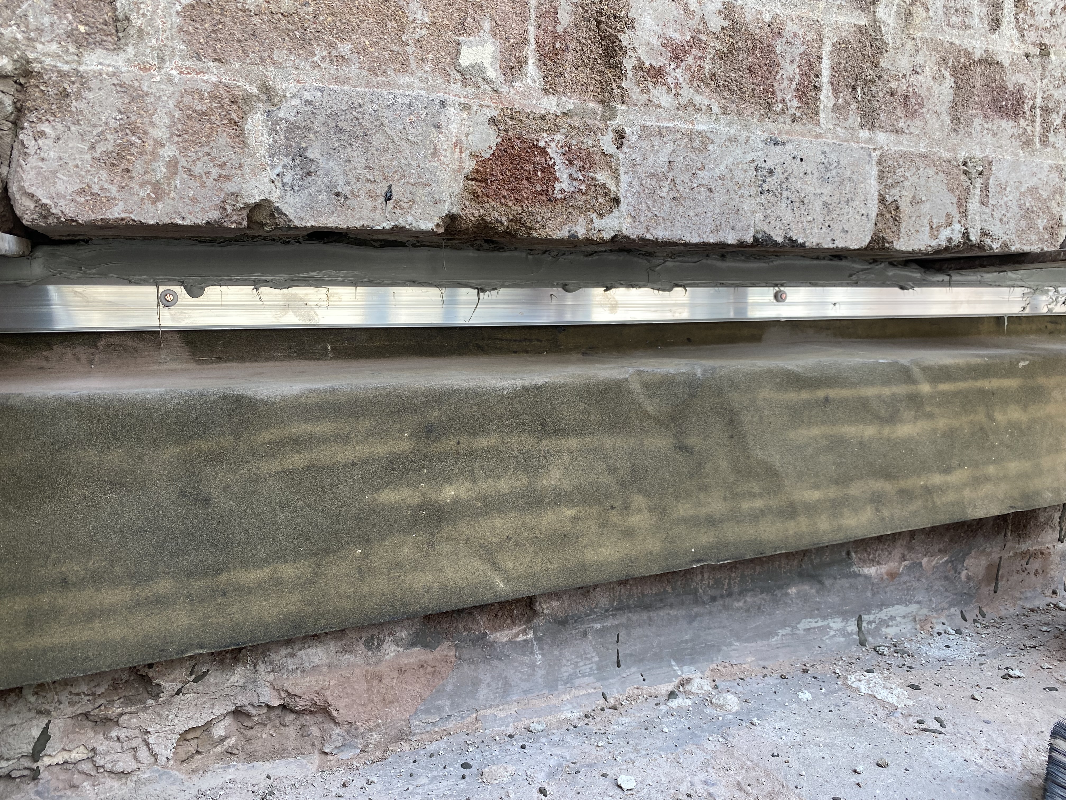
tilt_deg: -7.0
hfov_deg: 67.3
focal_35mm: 26
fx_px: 801
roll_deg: -0.5
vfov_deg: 53.1
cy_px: 400
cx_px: 533
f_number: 1.8
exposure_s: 1/428
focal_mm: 4.25
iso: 32
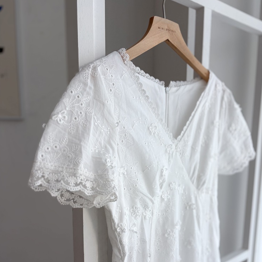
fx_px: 265
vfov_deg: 51.6
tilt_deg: -8.8
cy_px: 174
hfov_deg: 52.5
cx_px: 131
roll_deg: +0.4
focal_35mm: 31
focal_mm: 5.96
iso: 50
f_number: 1.6
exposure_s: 1/120
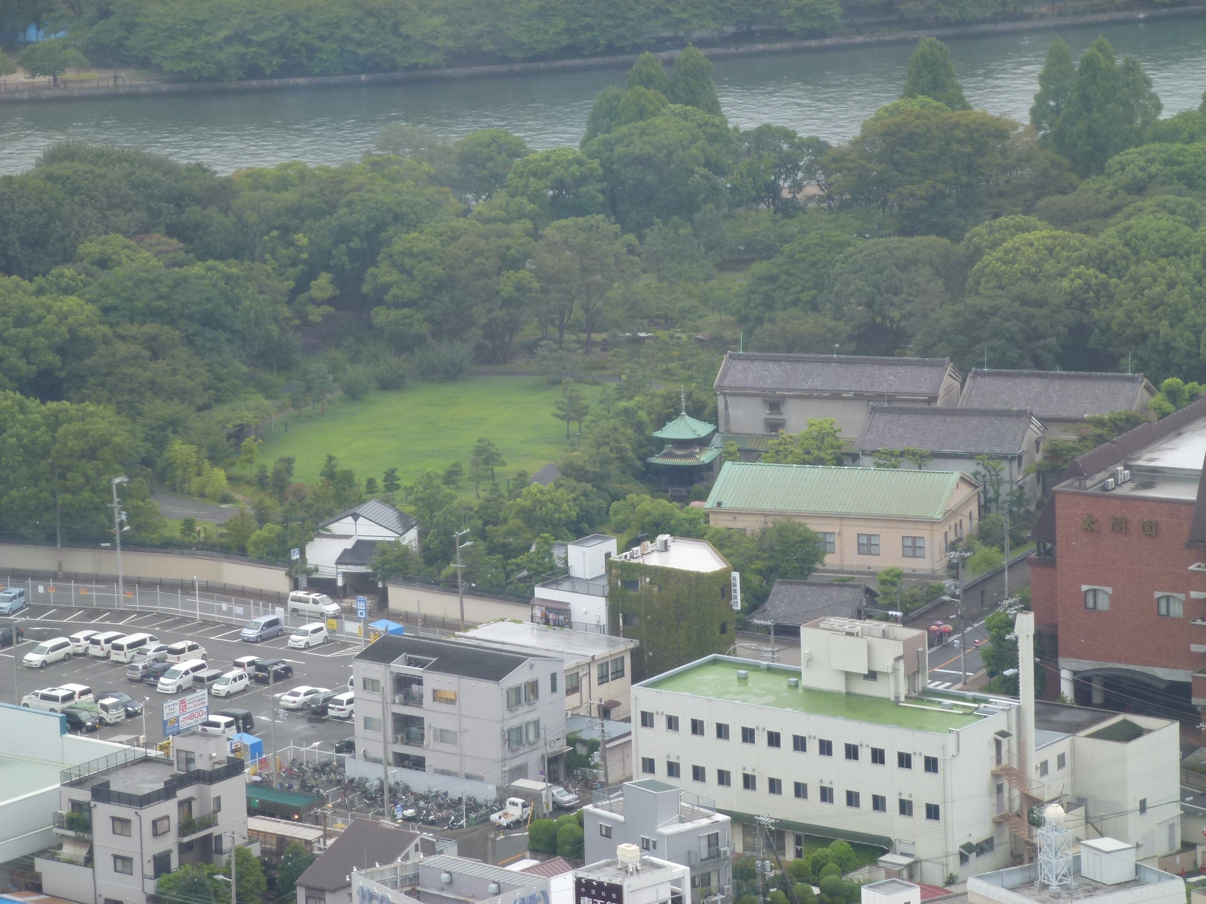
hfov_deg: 10.0
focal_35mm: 197
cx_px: 603
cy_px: 452
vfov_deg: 7.5
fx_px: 6863
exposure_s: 1/100
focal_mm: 35.2
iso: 100
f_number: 5.5
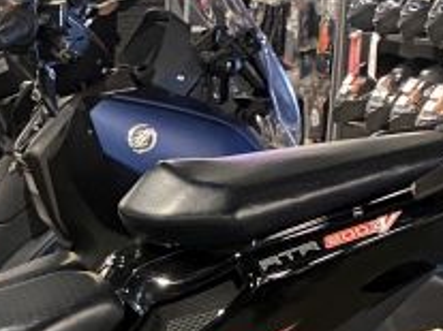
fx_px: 1701
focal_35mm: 133
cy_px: 484
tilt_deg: -16.1
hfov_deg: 13.6
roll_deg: +1.7
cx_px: -295
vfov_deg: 10.8
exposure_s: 1/33
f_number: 1.8
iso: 320
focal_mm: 4.25
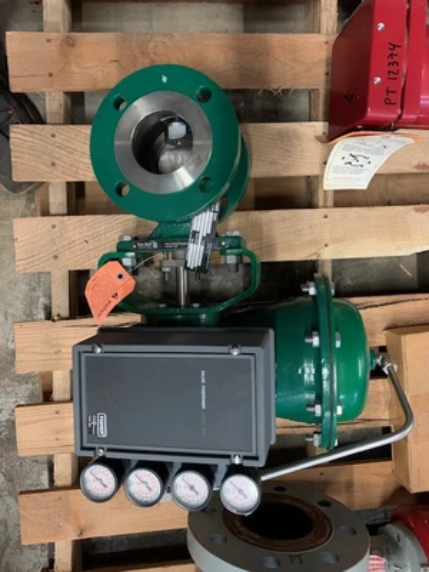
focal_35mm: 26
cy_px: 286
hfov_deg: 53.1
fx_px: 430
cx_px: 214
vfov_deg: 67.3
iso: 400
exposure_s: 1/30
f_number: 1.8
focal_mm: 4.25
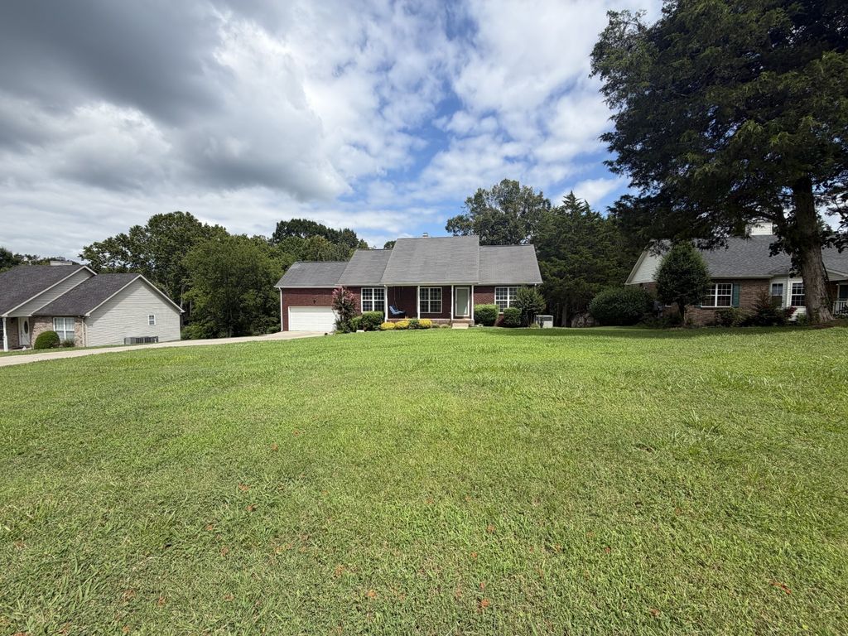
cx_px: 424
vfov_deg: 85.7
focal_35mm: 14
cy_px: 318
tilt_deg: -3.3
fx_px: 343
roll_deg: +0.3
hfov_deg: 102.1
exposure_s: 1/888
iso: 20
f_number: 2.2
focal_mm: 2.22
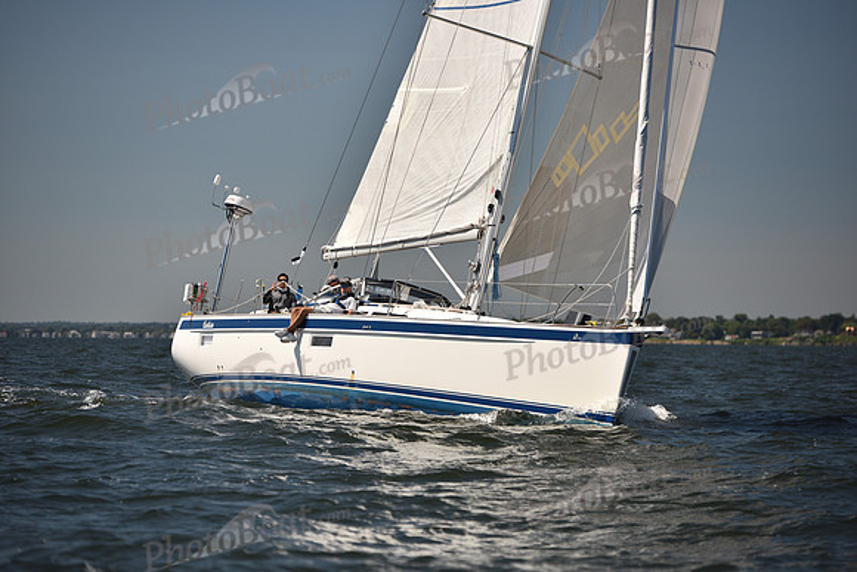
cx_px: 428
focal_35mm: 155
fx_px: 3691
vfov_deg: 8.9
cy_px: 286
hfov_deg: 13.2
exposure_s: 1/1600
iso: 250
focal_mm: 155
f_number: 4
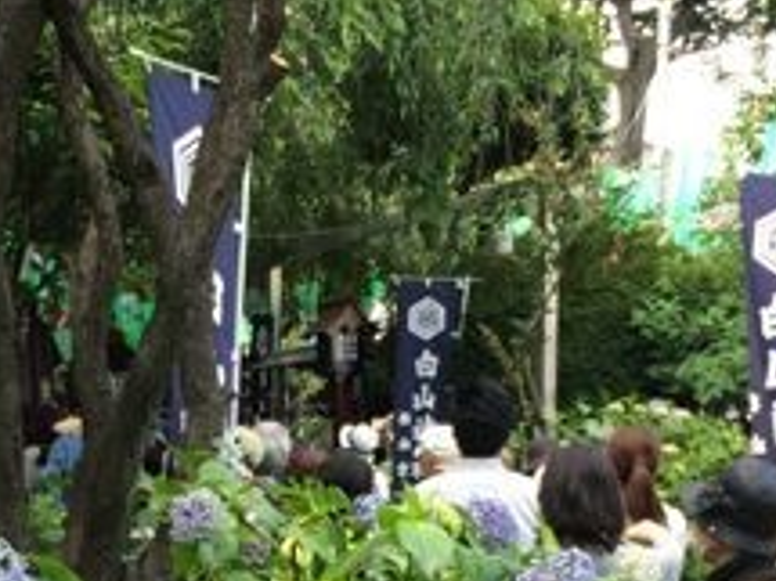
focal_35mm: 67
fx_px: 1501
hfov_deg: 28.6
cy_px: 613
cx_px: 213
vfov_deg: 21.0
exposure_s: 1/120
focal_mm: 4.12
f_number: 2.2
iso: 40
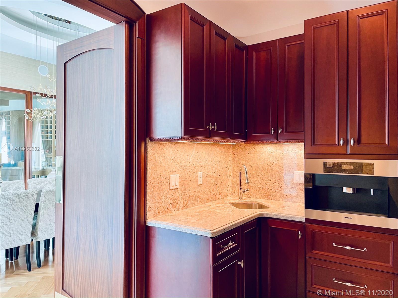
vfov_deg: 53.0
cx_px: 199
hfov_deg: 67.3
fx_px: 299
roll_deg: -0.7
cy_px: 149
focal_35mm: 26
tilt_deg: +0.5
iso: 125
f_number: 1.6
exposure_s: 1/60
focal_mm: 4.2
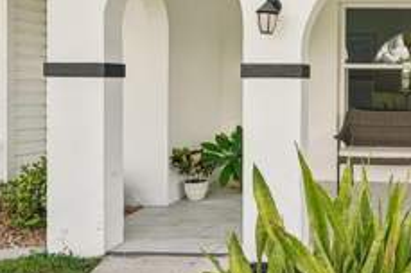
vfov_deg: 31.4
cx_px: 413
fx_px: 479
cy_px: 82
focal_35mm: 42
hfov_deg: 40.6
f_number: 8
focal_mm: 20
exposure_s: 1/400
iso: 400
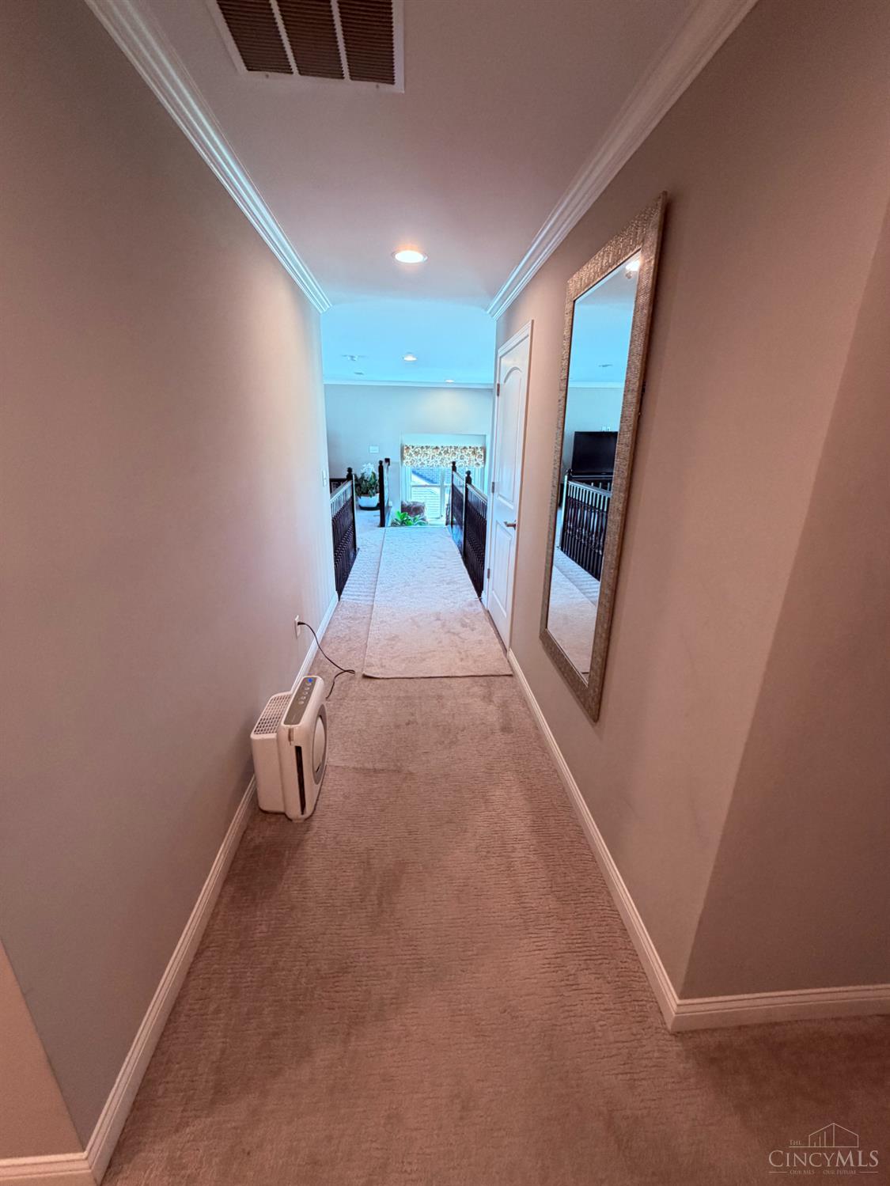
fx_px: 480
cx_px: 445
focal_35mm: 14
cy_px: 593
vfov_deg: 102.0
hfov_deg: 85.7
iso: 200
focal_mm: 2.22
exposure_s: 1/60
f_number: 2.2
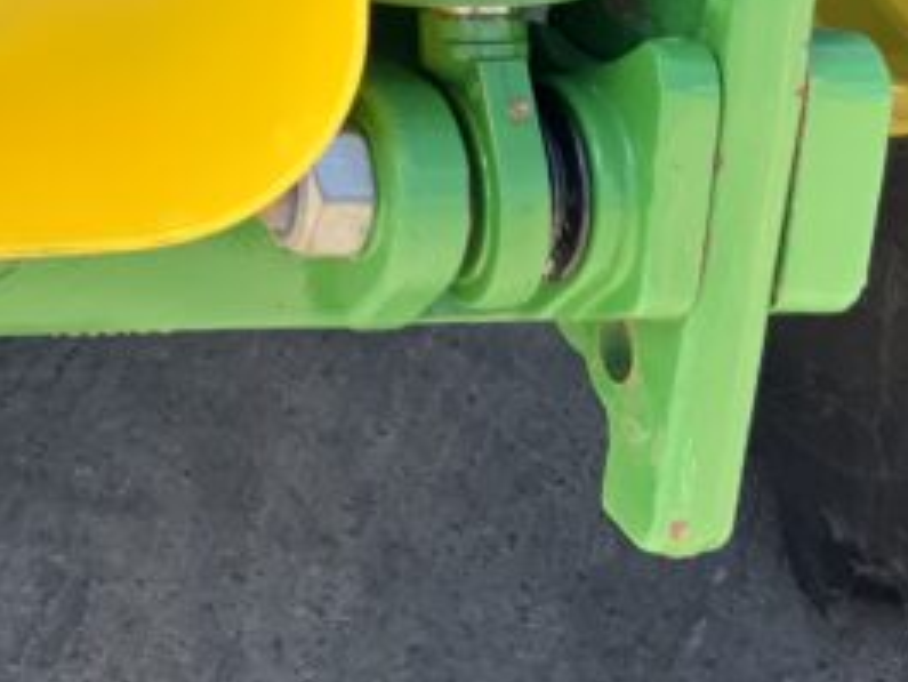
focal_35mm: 112
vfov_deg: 12.3
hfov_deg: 17.1
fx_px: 2939
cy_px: -466
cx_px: -62
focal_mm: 3
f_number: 1.8
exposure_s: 1/217
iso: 16
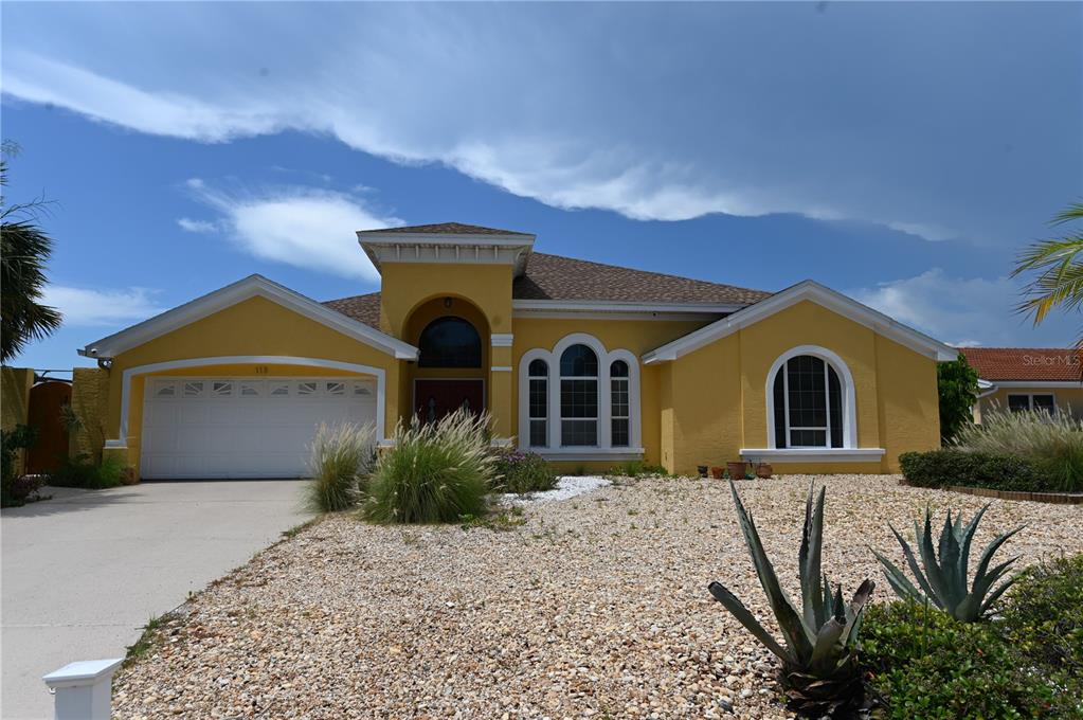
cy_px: 360
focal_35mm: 21
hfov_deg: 81.3
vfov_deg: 59.4
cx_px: 542
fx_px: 631
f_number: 7.1
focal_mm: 21
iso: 100
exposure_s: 1/400
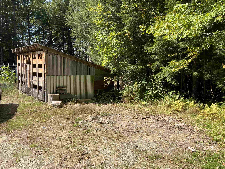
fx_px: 188
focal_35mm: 29
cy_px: 84
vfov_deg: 48.2
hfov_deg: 61.7
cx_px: 112
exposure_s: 1/816
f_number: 1.8
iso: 16
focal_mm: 3
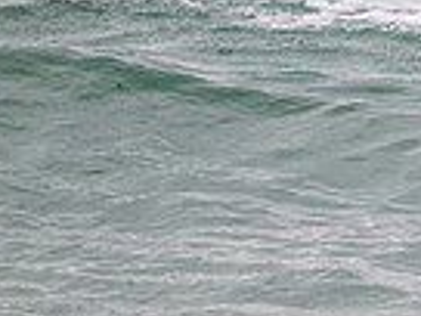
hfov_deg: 0.6
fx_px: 39818
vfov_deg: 0.5
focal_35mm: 3274
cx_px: 861
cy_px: -60
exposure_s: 1/2000
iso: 1800
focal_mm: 800
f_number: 11
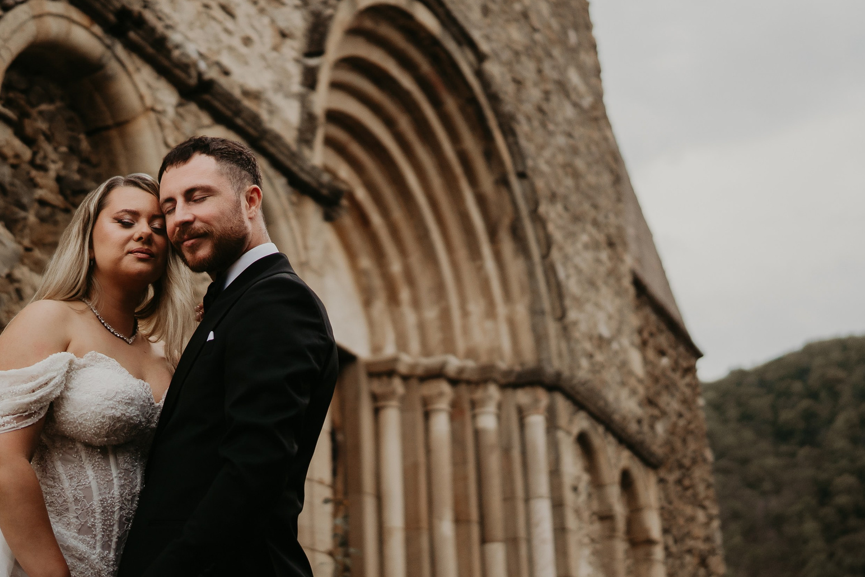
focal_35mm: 58
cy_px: 290
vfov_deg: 23.4
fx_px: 1394
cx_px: 358
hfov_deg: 34.4
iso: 320
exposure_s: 1/4000
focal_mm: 35
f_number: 1.4
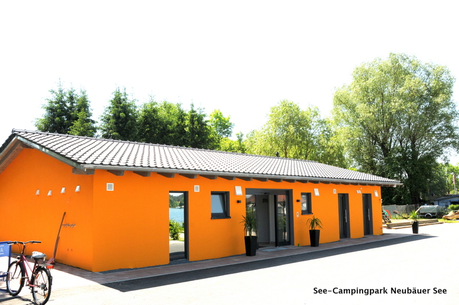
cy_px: 152
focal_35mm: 33
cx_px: 230
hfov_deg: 57.3
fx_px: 420
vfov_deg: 39.9
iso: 400
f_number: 10
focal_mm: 22
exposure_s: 1/400
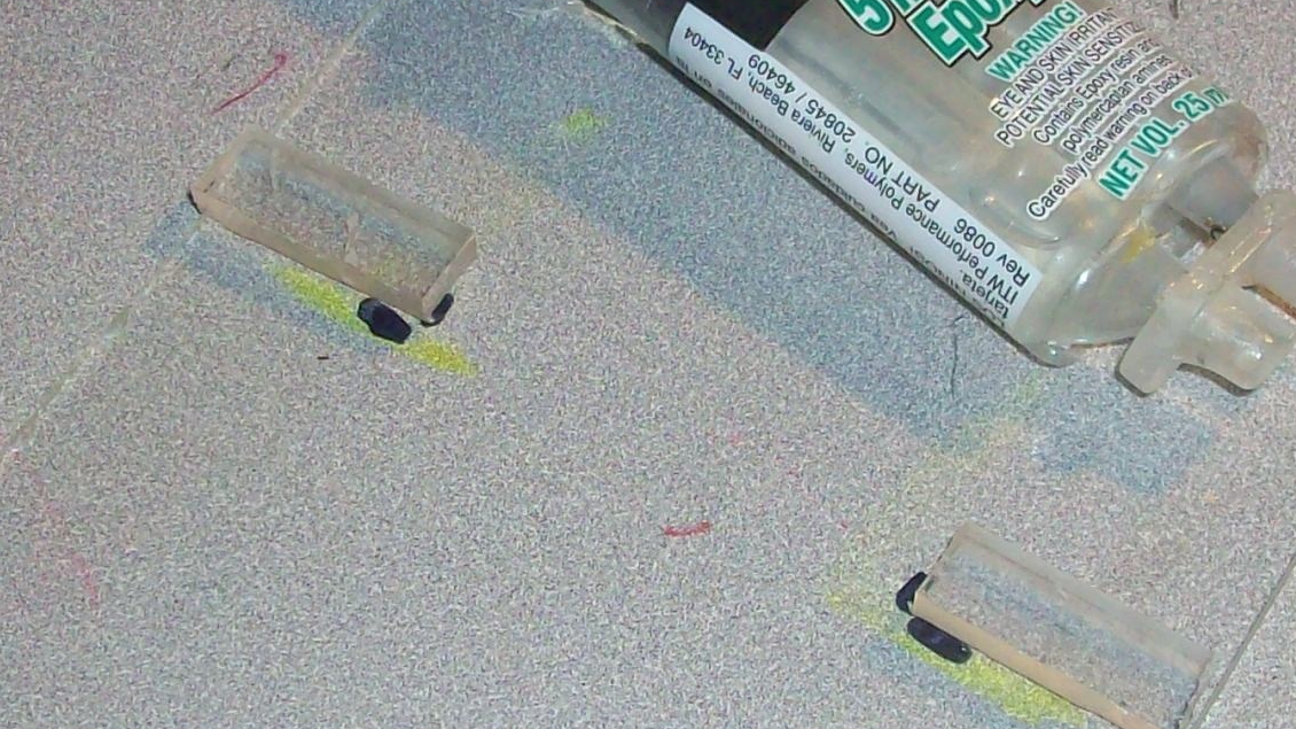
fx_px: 2920
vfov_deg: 14.2
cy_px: 369
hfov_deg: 25.0
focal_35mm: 85
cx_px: 696
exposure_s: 1/60
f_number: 2.8
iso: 160
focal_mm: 5.7
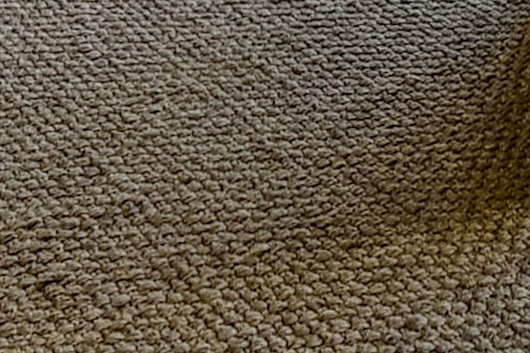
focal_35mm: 107
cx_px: 916
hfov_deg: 16.4
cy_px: -840
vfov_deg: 9.1
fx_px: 1575
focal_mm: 10
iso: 320
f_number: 7.1
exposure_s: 1/25
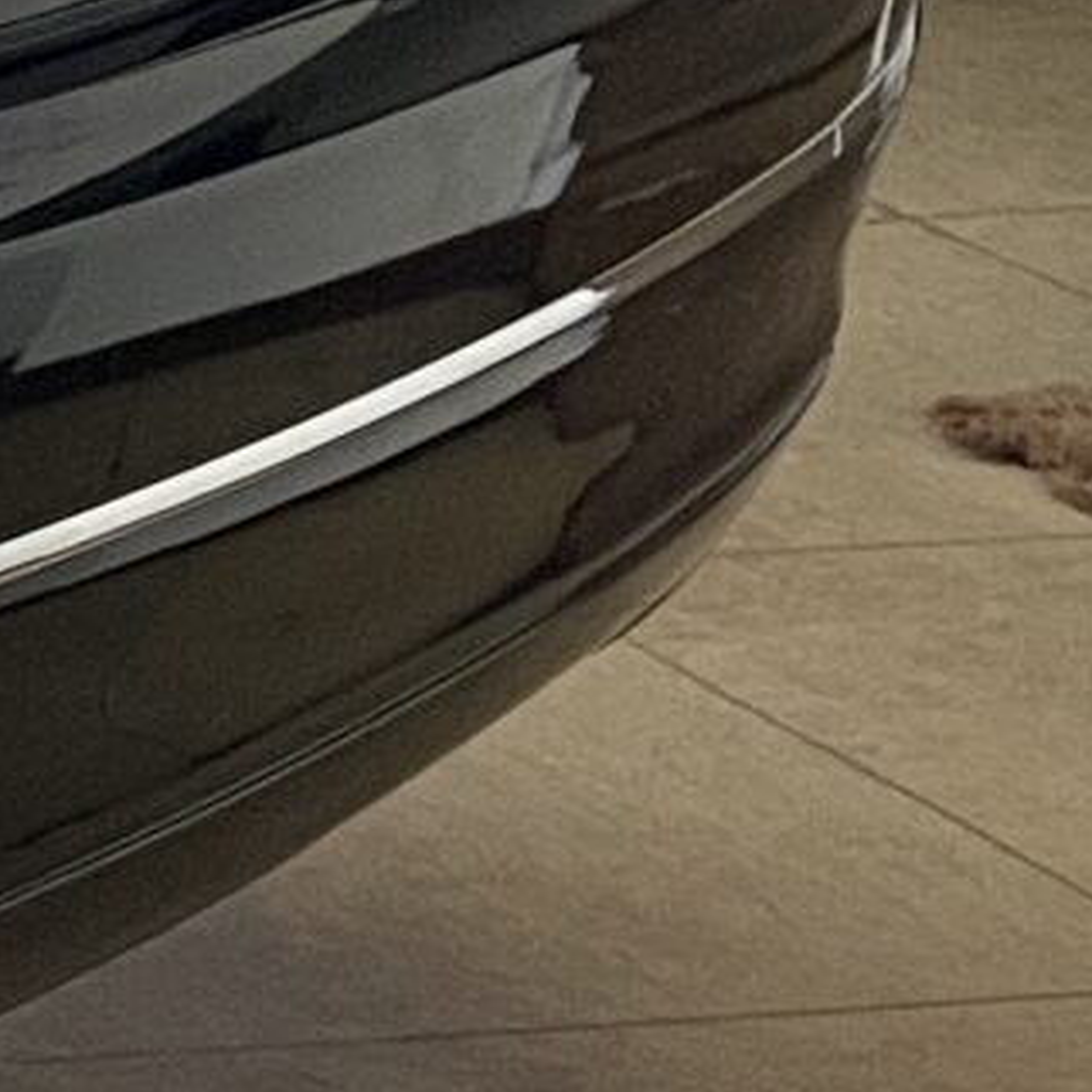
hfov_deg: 7.8
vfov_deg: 9.4
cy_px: -289
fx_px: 6531
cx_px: -2541
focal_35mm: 183
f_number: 1.6
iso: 200
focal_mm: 4.2
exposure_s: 1/50
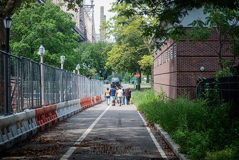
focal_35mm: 80
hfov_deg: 25.4
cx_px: 120
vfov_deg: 17.1
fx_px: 531
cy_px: 80
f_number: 5
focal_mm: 80
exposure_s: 1/1000
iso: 640
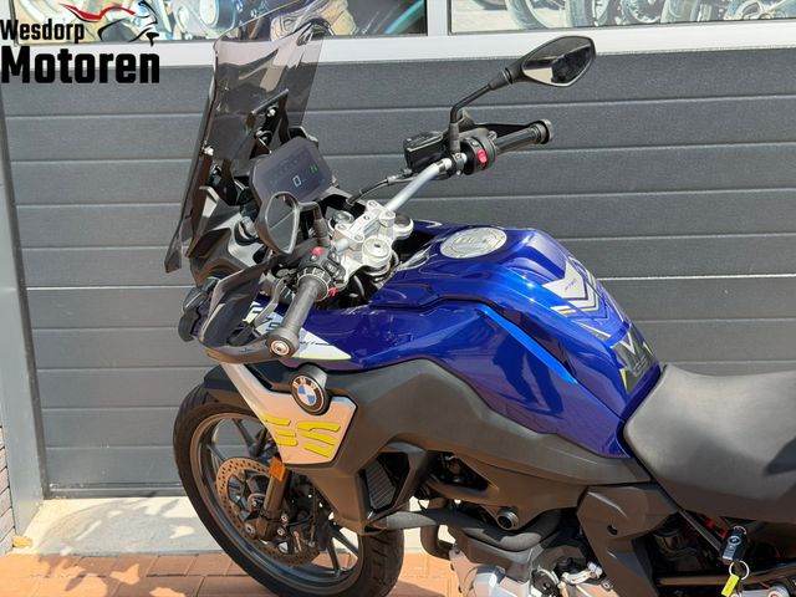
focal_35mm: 48
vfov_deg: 30.3
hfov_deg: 39.7
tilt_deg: -16.8
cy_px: 298
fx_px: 1104
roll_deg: +0.2
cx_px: 398
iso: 100
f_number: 1.78
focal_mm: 6.76
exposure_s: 1/1931
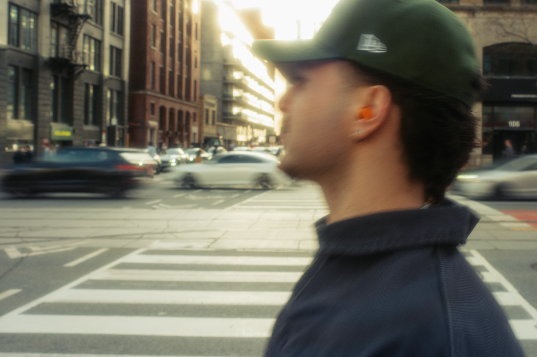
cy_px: 135
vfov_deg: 25.9
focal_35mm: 52
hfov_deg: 38.0
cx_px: 335
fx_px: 775
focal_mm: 40
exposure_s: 1/10
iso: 100
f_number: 11
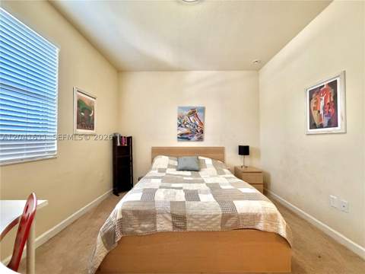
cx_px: 182
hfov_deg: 102.1
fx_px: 148
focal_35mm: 14
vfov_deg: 85.7
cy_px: 137
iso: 500
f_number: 2.2
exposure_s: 1/60
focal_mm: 2.22
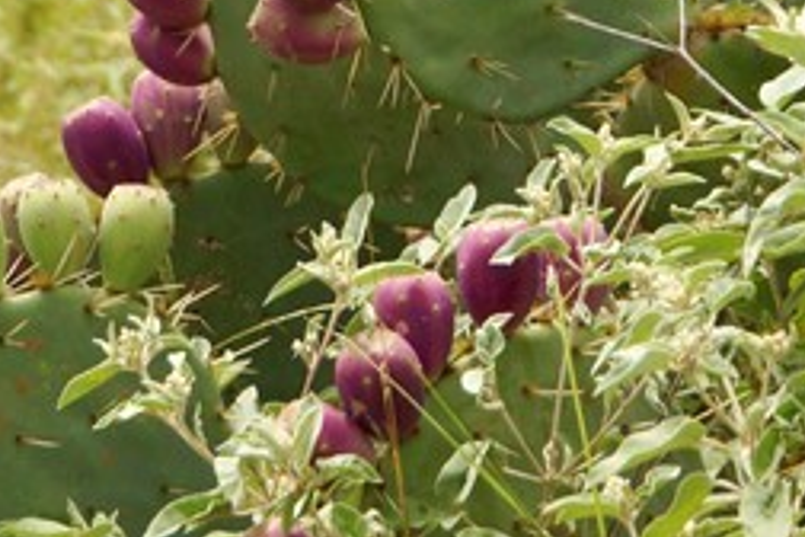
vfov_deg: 2.5
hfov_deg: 3.8
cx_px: 626
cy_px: -422
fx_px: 12279
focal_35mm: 549
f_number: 8
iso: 100
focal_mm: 85
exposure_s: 1/320
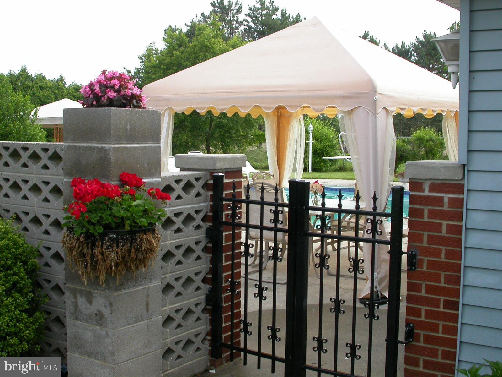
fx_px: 696
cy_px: 188
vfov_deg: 30.3
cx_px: 251
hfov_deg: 39.7
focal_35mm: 48
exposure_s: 1/118
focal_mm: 10
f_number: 5.1
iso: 100
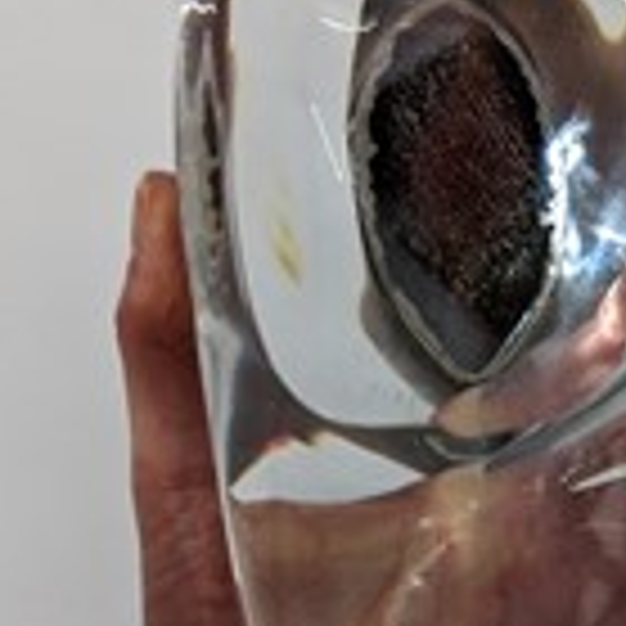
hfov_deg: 27.3
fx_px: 1248
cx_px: 552
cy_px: 477
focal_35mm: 61
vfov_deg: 27.7
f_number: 1.85
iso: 91
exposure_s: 1/157
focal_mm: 6.81
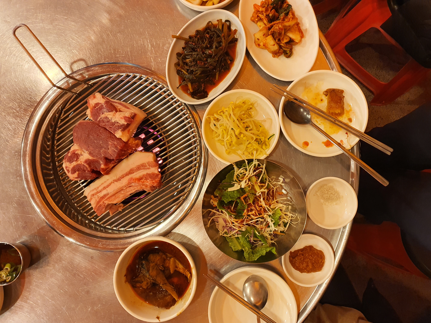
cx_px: 216
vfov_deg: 53.1
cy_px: 162
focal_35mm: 26
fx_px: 324
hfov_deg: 67.3
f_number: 1.5
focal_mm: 4.3
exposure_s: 1/40
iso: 200
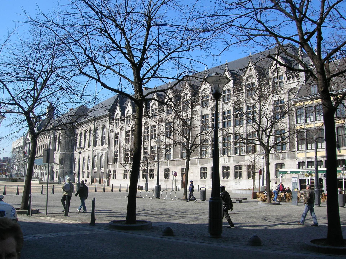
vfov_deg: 41.7
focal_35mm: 34
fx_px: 340
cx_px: 173
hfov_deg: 54.0
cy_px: 130
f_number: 4.9
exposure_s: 1/318
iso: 50
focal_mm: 5.7
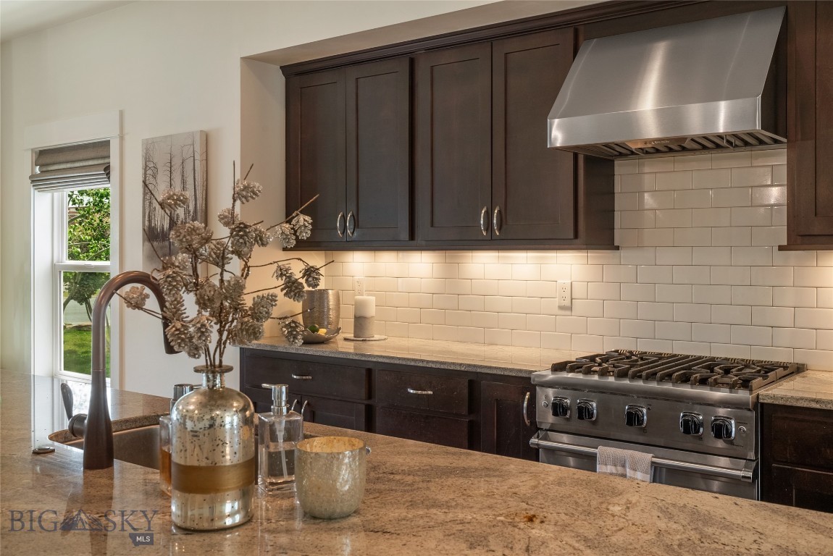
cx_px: 416
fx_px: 810
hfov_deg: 54.4
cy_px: 278
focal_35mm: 35
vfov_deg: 37.9
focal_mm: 35
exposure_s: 1/4
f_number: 11
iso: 400
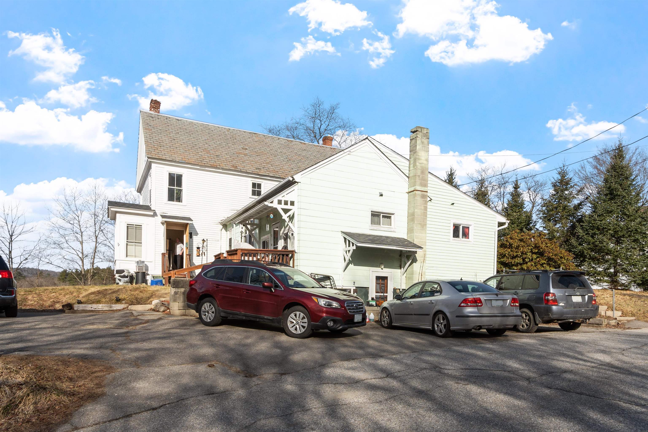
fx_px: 432
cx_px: 324
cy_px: 216
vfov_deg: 53.1
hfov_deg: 73.7
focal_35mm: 24
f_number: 8
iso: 100
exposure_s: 1/400
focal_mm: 16
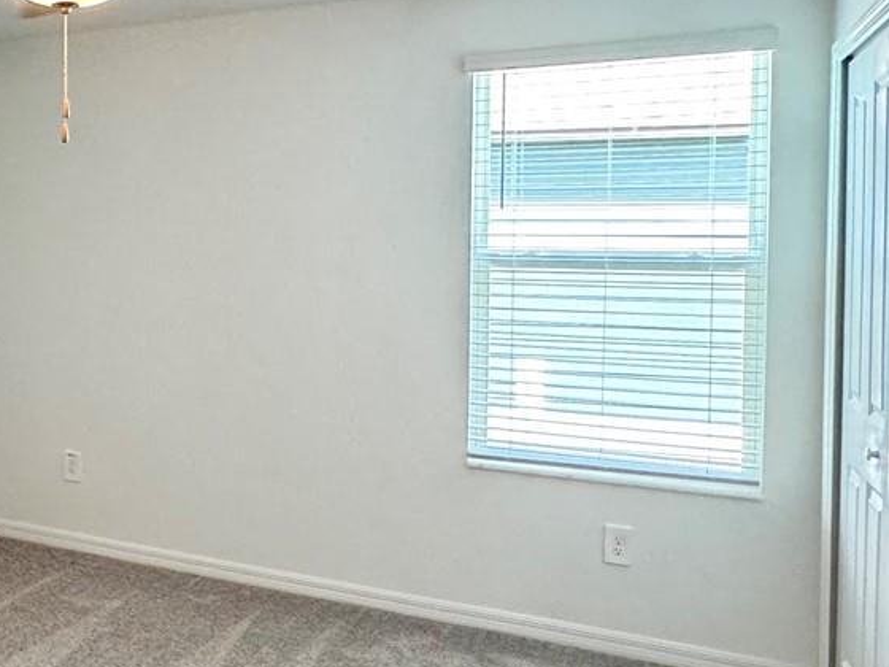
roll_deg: -0.4
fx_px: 1027
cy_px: 257
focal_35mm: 40
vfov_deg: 35.8
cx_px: -8
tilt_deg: -0.8
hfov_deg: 40.7
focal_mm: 2.22
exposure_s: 1/120
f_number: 2.2
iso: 320
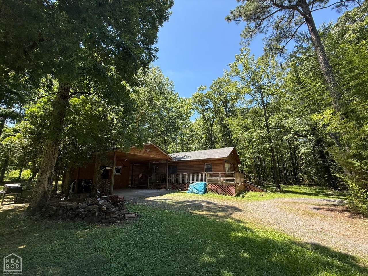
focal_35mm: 14
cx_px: 184
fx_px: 149
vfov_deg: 85.7
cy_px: 138
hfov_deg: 102.1
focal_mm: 2.22
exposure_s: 1/472
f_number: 2.2
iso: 64
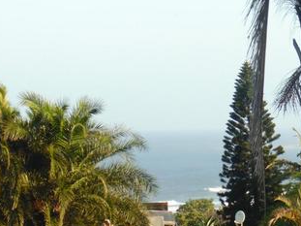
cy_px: 258
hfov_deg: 9.7
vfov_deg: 7.3
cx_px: 327
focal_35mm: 203
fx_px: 1764
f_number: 4.3
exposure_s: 1/160
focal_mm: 14.1
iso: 80
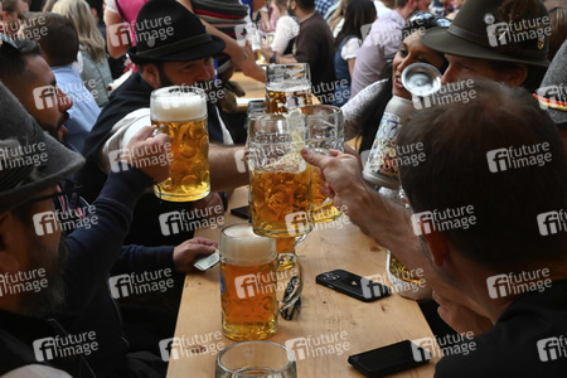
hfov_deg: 38.2
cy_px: 189
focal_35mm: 52
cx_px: 284
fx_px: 819
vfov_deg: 26.0
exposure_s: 1/200
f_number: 7.1
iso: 5000
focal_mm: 35
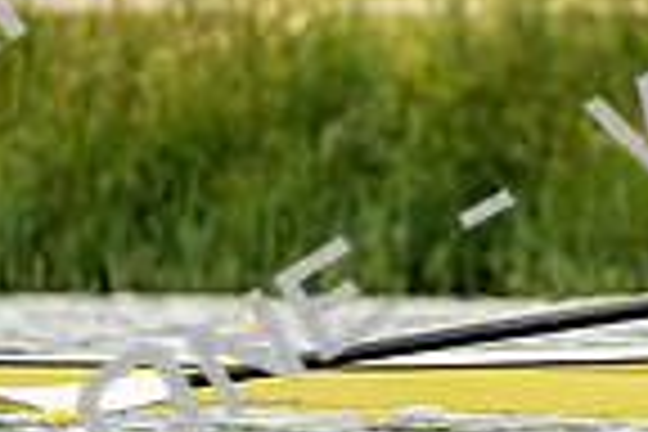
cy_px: 187
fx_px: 43503
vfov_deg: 0.6
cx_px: 1143
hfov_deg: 0.9
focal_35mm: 2417
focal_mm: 600
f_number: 6.3
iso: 400
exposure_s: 1/2000
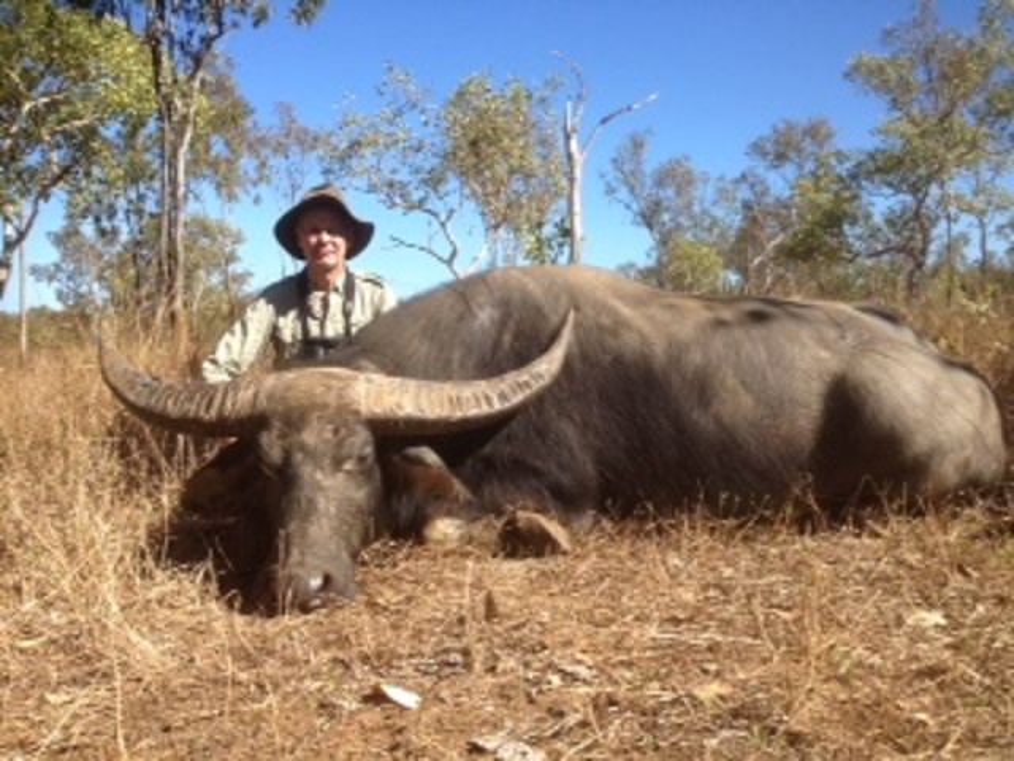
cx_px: 507
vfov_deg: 40.7
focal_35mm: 35
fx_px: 1025
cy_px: 380
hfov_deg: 52.6
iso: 50
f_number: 2.4
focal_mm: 4.28
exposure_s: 1/986
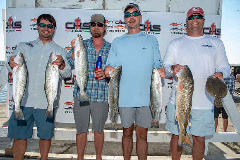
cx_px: 120
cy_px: 80
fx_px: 160
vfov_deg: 53.1
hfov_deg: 73.8
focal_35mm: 24
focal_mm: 24
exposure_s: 1/125
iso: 50
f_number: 7.1
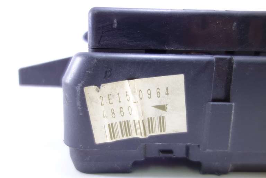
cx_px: 133
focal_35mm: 28
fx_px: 207
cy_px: 89
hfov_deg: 65.5
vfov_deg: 46.4
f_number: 1.8
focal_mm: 10.4
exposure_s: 1/40
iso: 125
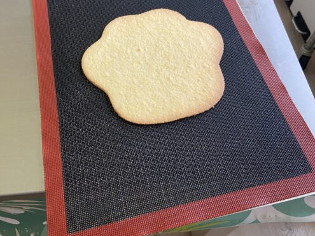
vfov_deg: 40.3
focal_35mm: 35
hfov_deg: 52.5
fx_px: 318
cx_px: 140
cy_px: 84
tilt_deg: -58.1
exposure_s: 1/60
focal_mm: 4.25
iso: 320
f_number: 1.8
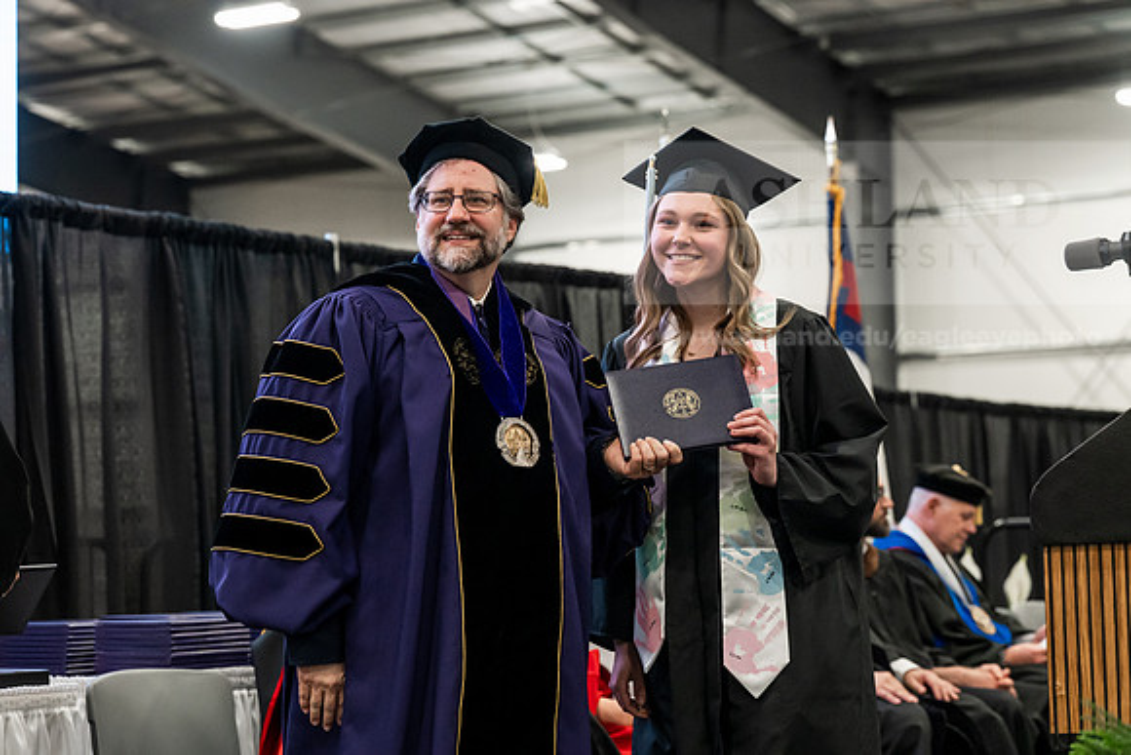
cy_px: 378
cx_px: 566
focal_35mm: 86
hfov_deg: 23.6
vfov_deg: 15.9
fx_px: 2702
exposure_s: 1/200
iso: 4000
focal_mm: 86
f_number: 4.5
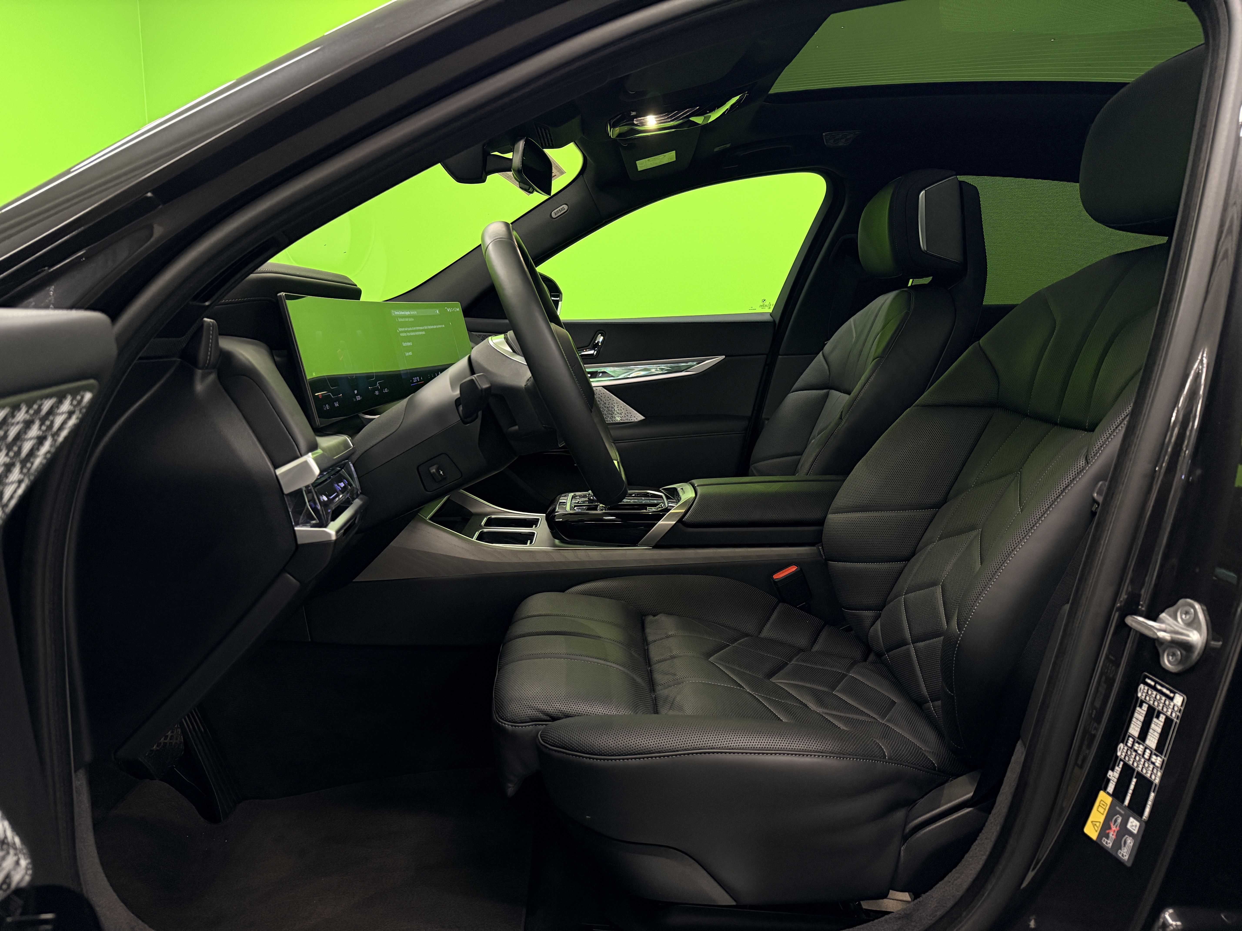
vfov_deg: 56.8
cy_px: 466
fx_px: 861
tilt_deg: -9.3
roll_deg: -0.7
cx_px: 621
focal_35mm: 24
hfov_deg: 71.6
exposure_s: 1/100
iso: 400
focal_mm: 6.76
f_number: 1.78
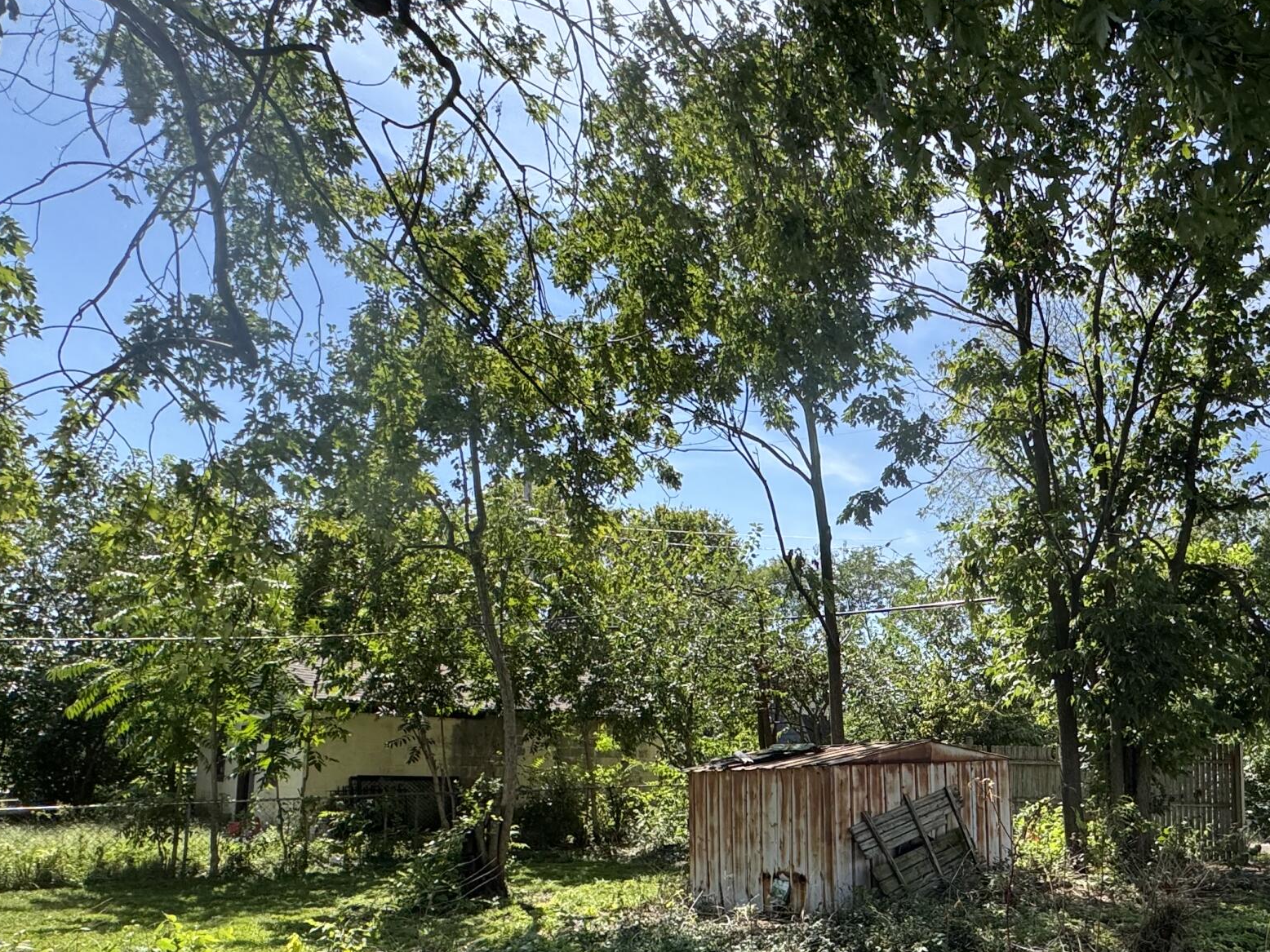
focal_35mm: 27
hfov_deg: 61.6
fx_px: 991
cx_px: 953
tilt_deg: +5.3
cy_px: 671
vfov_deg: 50.0
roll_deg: -1.2
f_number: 2.2
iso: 40
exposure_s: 1/681
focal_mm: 2.22
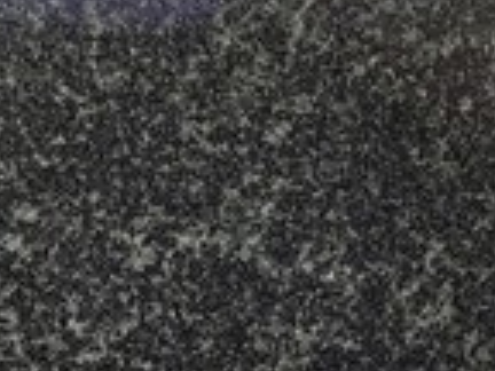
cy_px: 581
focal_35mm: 139
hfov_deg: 12.7
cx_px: -440
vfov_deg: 10.3
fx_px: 1988
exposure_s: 1/160
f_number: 1.9
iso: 50
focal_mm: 6.04
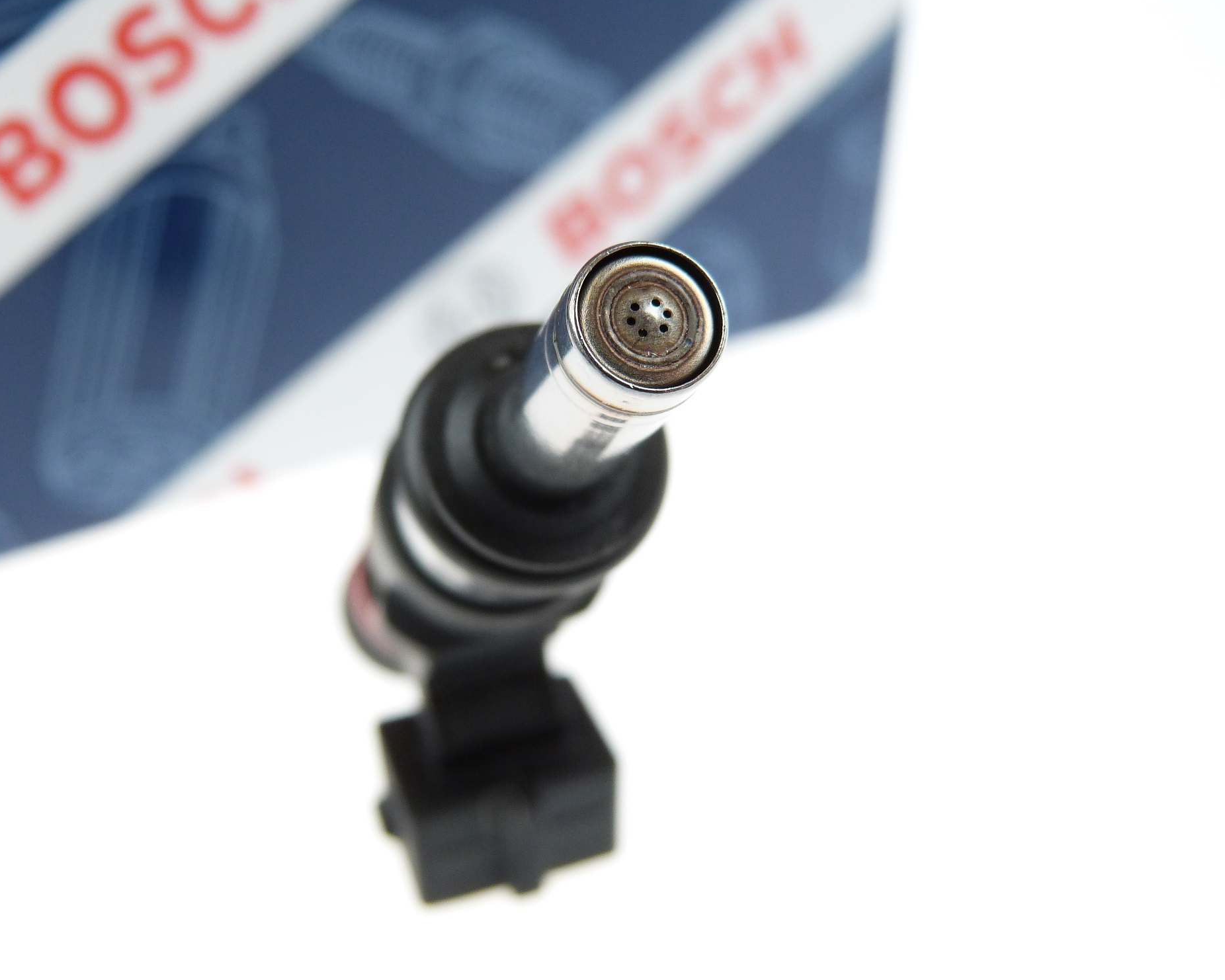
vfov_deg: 38.2
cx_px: 564
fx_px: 1414
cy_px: 489
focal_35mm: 39
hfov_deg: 46.8
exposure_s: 1/200
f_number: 3.1
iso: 200
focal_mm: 6.5
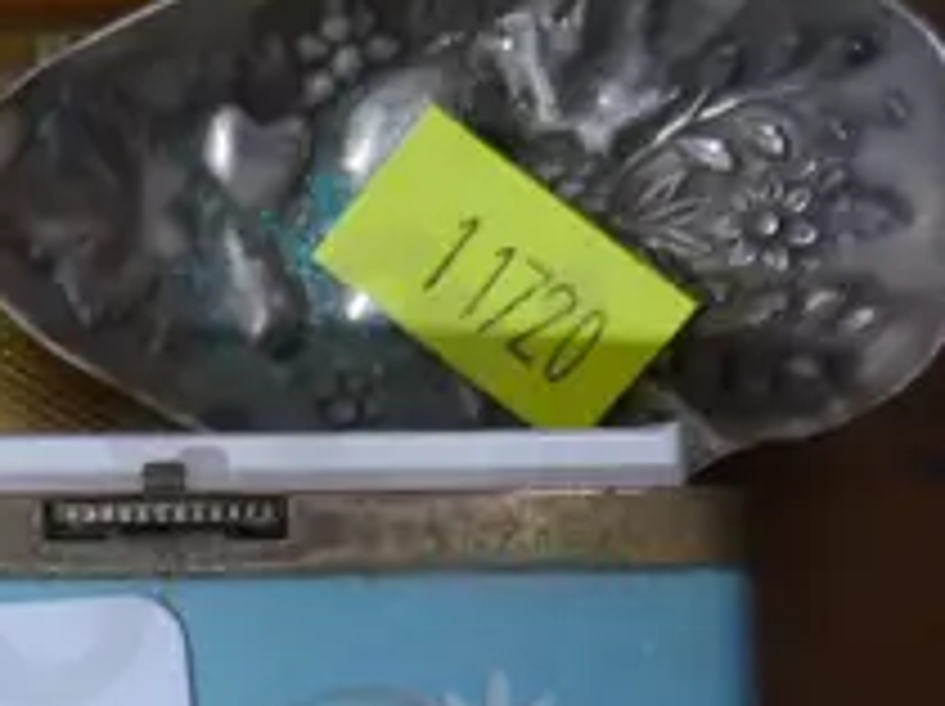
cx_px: -495
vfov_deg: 8.7
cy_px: 1003
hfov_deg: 11.4
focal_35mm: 166
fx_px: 4527
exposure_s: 1/60
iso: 800
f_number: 4
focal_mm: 17
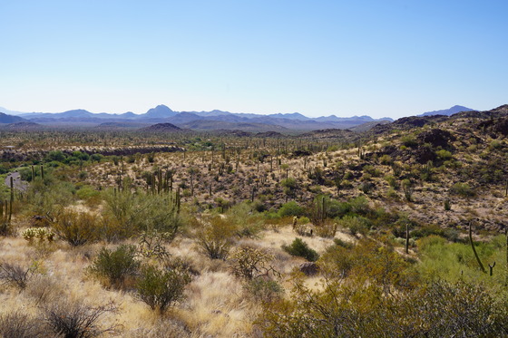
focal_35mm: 38
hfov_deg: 50.7
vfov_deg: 35.0
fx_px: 536
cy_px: 169
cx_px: 254
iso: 100
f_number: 11
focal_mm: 38
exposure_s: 1/160
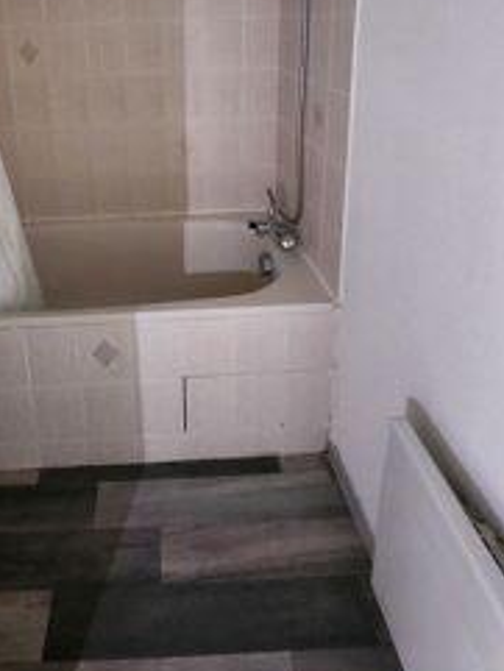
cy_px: 149
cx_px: 150
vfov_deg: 68.0
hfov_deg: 57.0
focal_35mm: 23
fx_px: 446
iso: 800
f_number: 2.2
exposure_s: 1/25
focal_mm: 1.7
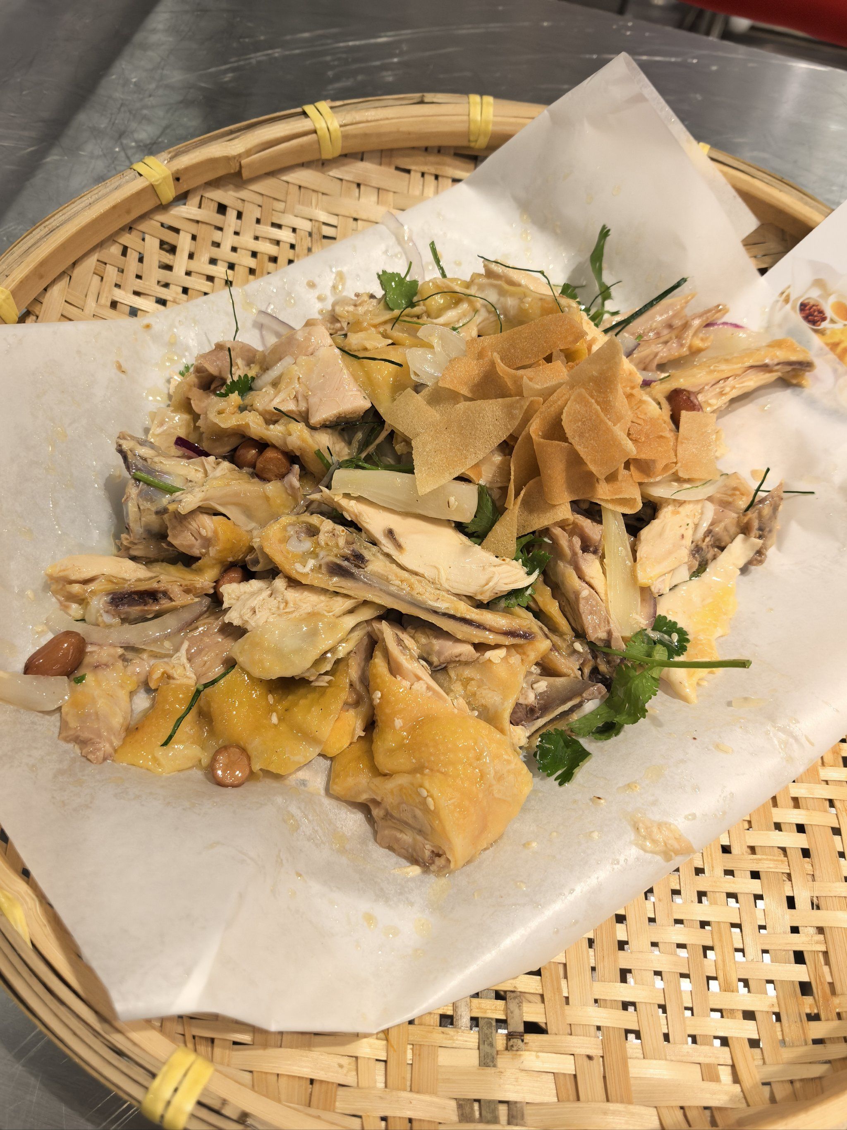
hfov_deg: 51.4
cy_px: 565
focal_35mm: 27
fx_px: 881
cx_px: 424
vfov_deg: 65.3
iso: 2000
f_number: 2
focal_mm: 6.98
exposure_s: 1/769
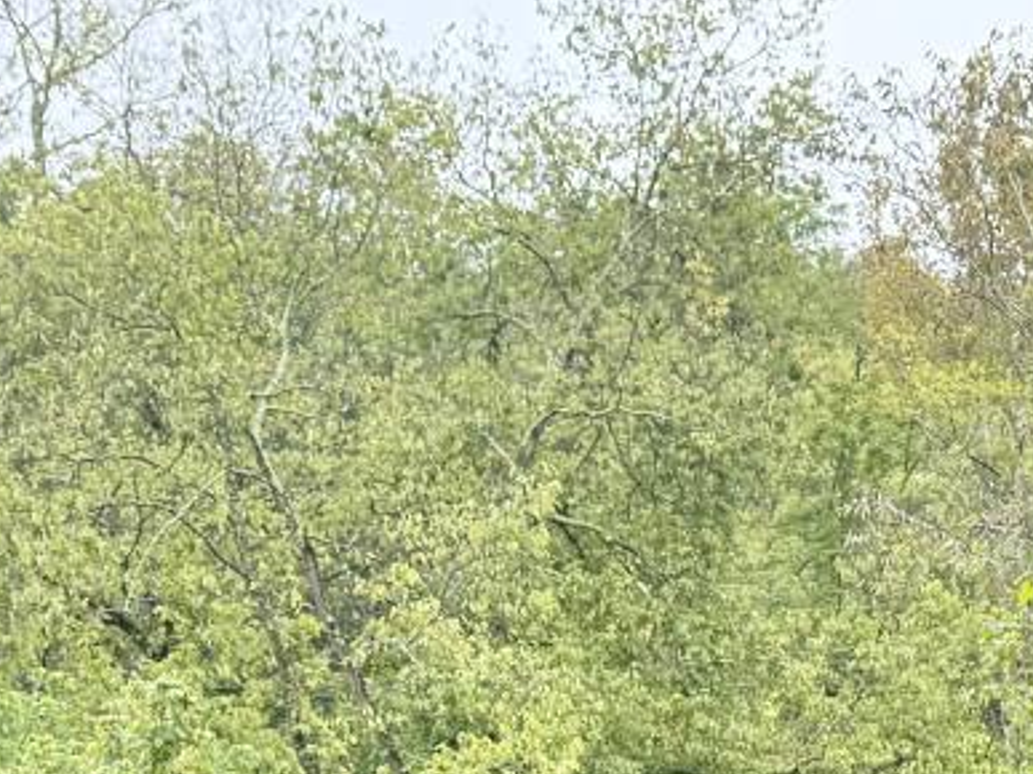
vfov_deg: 13.9
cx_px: 422
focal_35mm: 93
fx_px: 2774
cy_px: 1456
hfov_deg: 21.1
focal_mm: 6.76
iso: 80
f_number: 1.78
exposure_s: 1/355
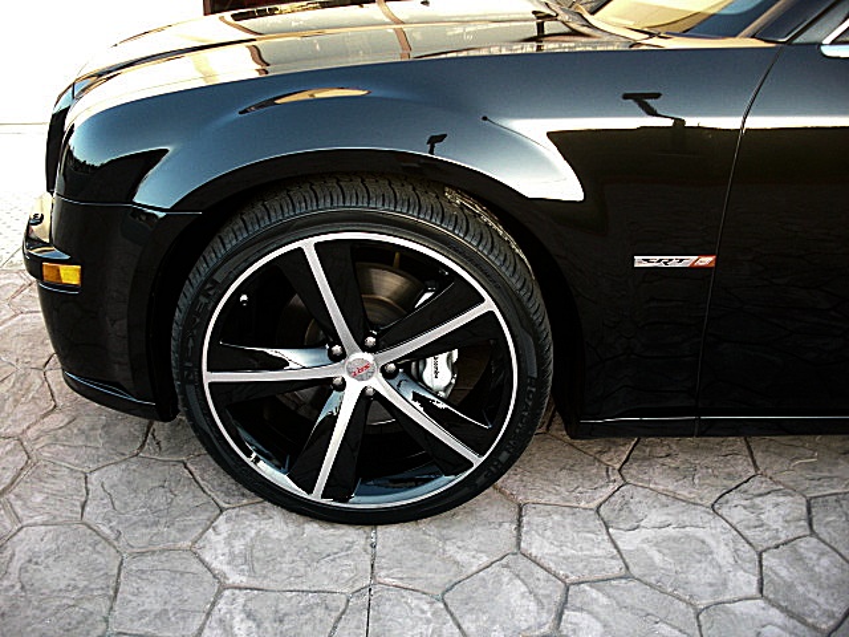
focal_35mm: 36
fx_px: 883
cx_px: 424
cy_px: 318
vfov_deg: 39.7
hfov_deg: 51.4
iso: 200
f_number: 2.8
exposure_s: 1/60
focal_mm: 6.3
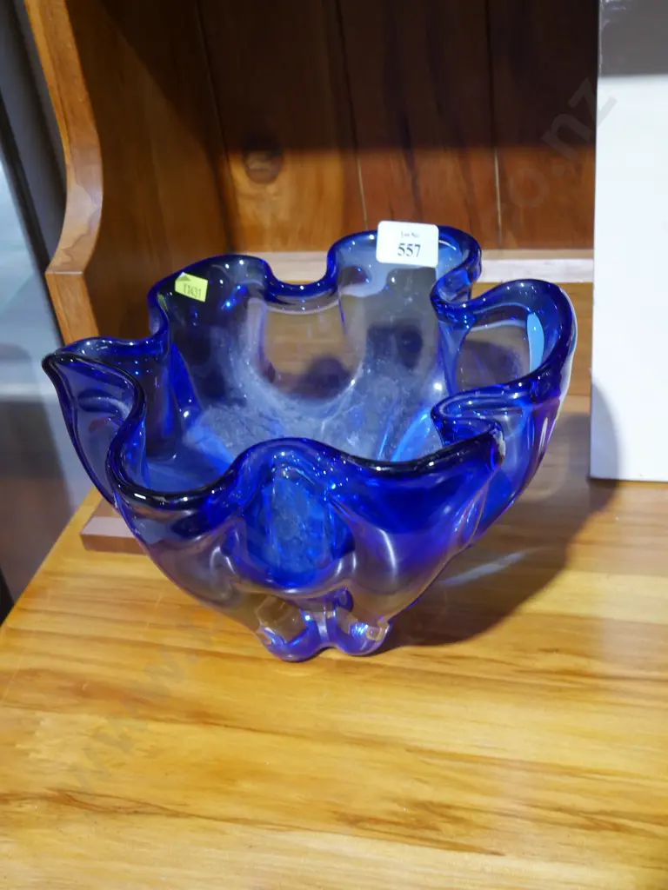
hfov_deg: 31.5
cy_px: 445
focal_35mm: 46
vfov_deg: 41.2
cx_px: 334
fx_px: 1184
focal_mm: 23
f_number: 5.1
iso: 1250
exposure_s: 1/60
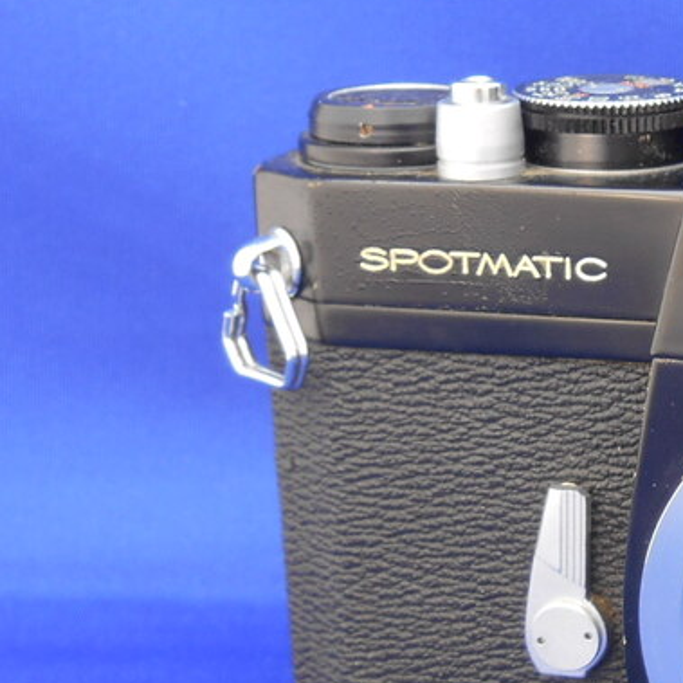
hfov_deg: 16.9
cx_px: 836
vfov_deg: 17.7
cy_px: 452
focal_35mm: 98
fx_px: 2188
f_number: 3.7
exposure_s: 1/1.6
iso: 80
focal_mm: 6.3
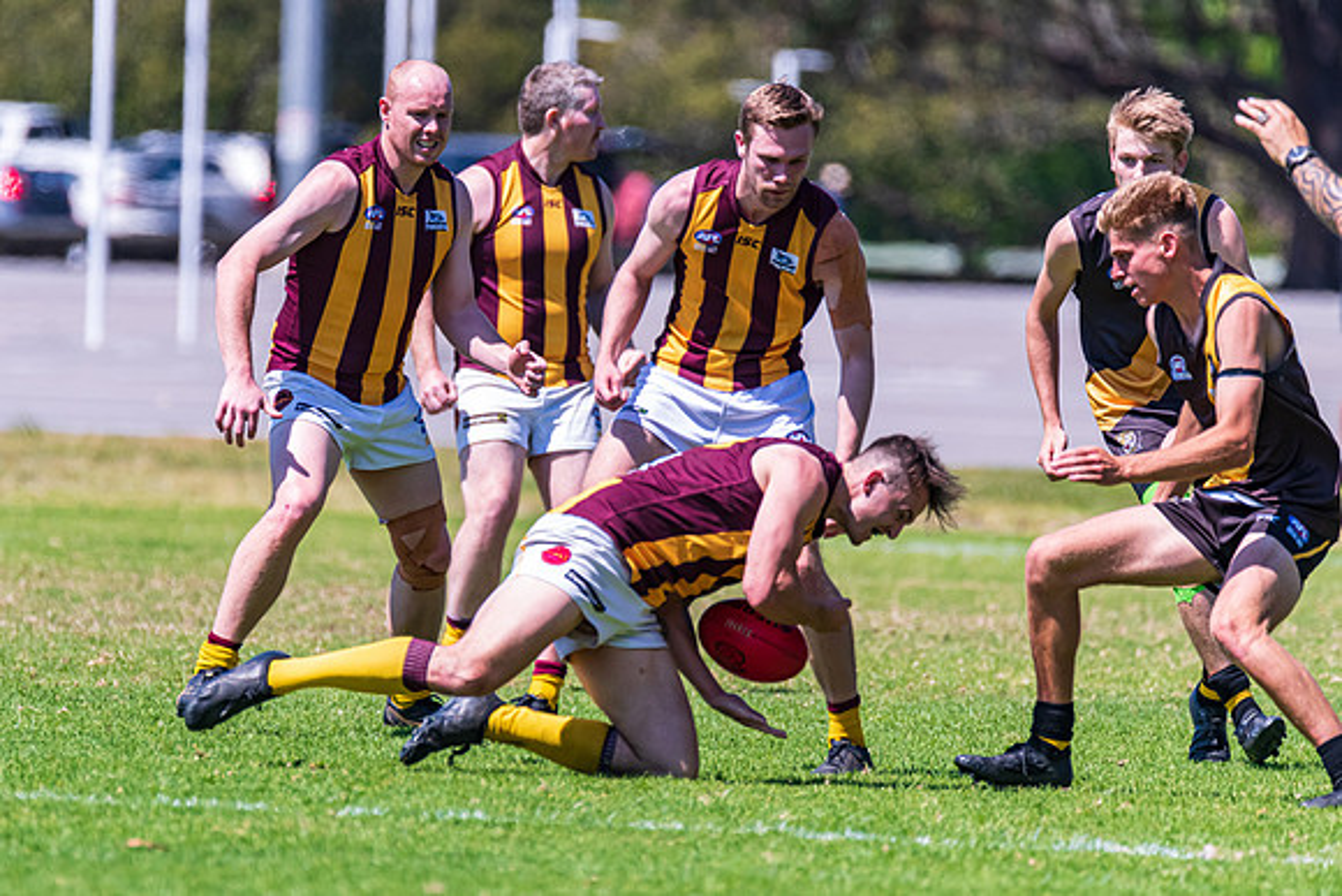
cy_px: 464
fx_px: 27821
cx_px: 508
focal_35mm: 746
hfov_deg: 2.8
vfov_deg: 1.8
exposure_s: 1/2000
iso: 800
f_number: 6.3
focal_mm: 600
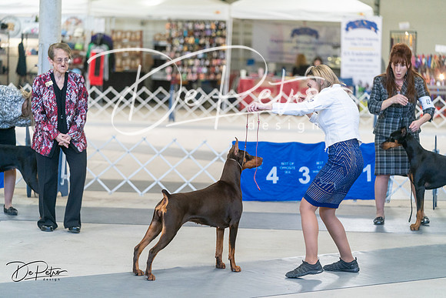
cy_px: 149
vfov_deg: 11.3
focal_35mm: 121
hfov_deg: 16.9
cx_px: 223
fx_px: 1499
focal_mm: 121
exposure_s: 1/320
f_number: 2.8
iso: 2500
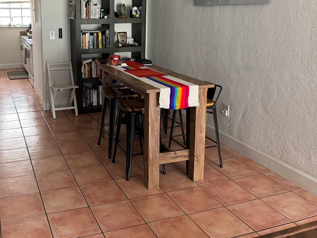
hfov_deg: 49.1
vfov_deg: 38.0
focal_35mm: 37
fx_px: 339
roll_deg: +0.2
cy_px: 71
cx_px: 101
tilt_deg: -10.6
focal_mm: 6.76
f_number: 1.78
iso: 500
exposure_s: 1/60
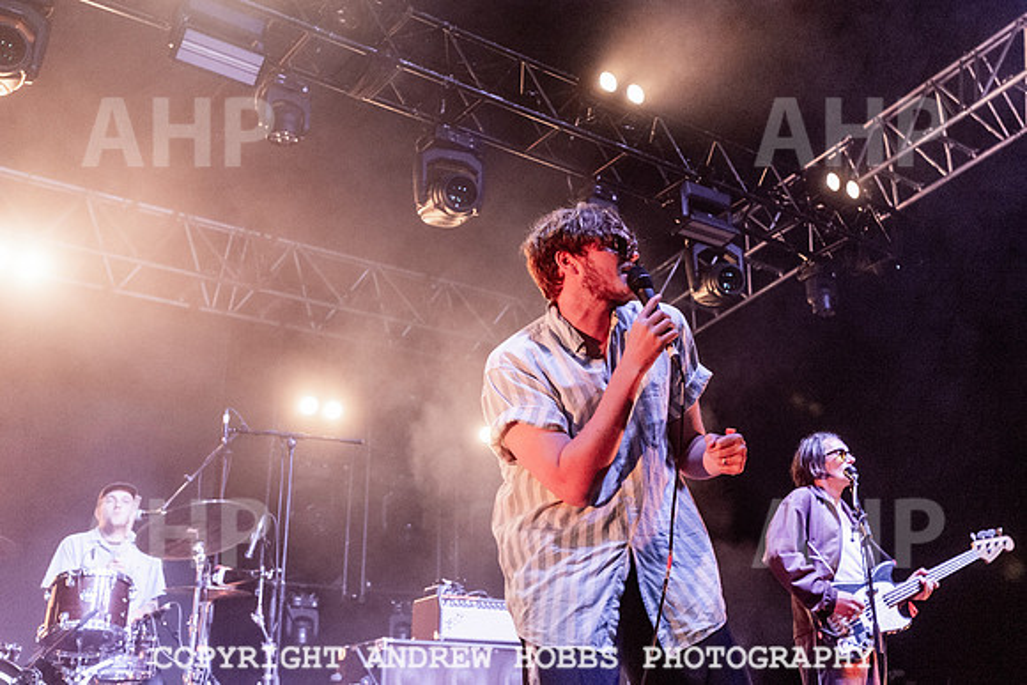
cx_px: 629
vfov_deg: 31.2
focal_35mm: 43
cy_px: 266
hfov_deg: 45.2
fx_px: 1224
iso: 4000
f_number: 3.5
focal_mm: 35
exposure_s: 1/125
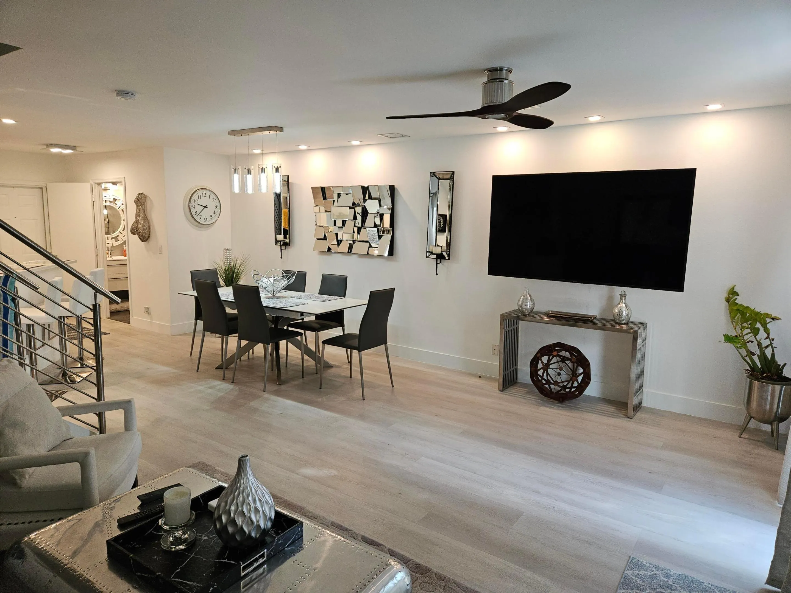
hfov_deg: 73.9
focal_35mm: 23
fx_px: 526
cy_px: 296
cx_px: 396
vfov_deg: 58.9
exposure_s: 1/60
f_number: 1.8
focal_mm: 5.4
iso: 64
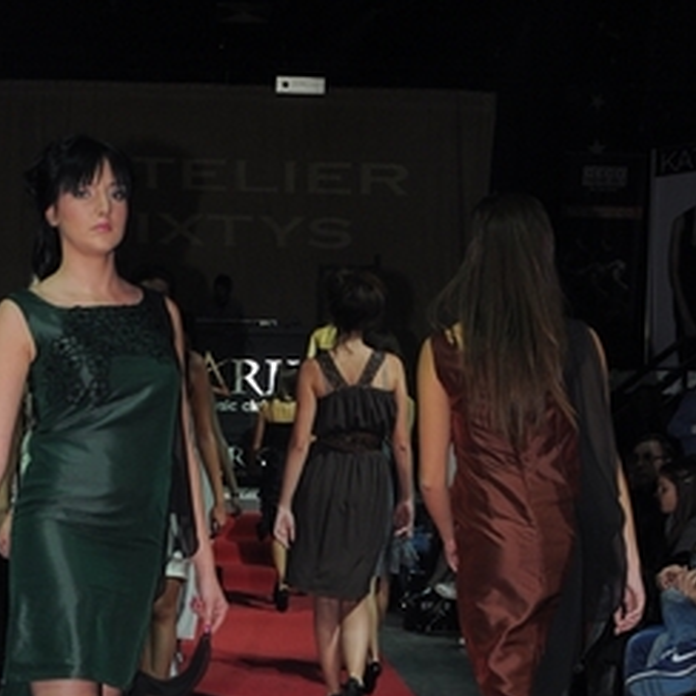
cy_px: 625
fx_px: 1479
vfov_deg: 25.7
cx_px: 235
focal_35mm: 65
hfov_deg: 26.3
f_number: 7.1
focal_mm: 24
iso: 500
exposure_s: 1/60
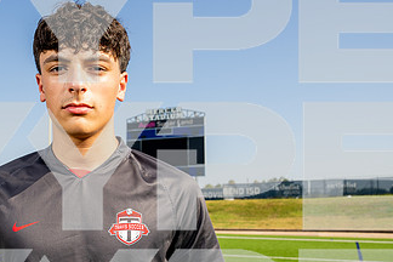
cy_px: 167
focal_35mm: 43
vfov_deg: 31.0
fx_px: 469
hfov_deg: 44.8
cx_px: 133
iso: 50
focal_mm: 24
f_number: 7.1
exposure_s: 1/125
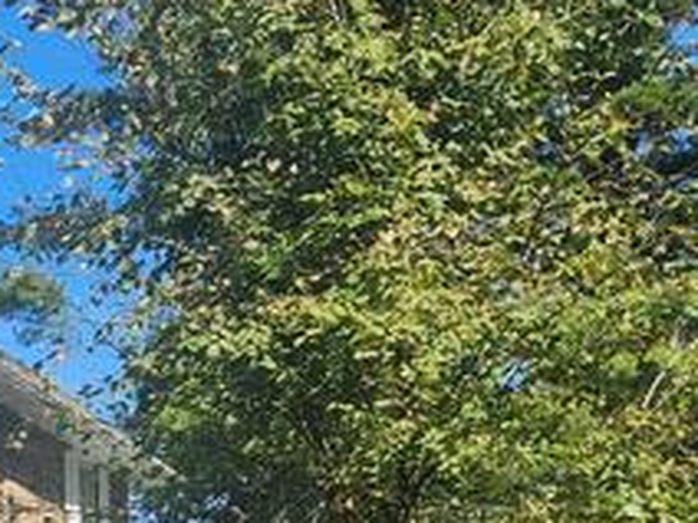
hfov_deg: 15.0
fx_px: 2238
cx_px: -629
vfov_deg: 12.8
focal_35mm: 111
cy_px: 707
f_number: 1.8
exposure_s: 1/1723
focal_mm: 5.4
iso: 20
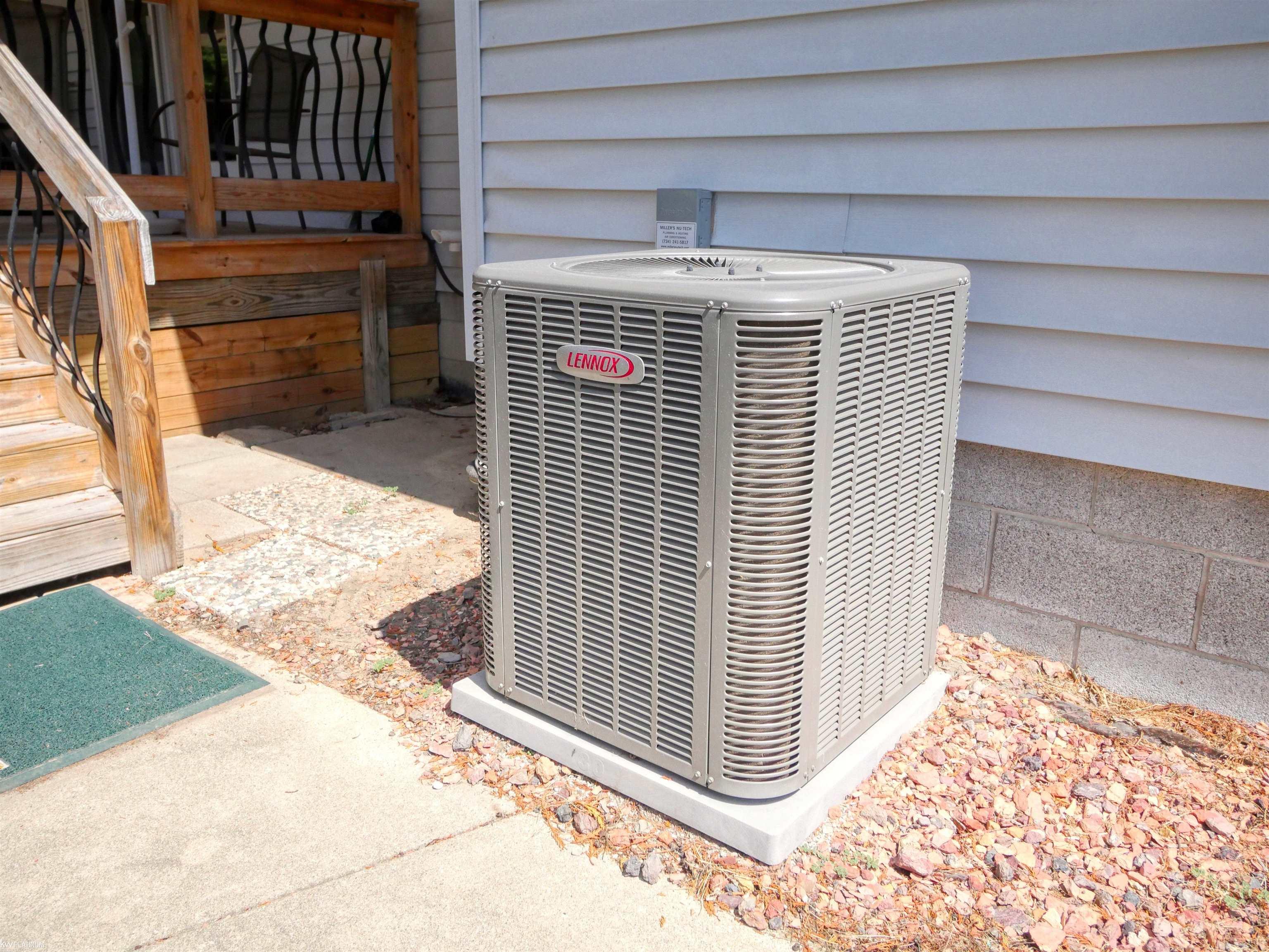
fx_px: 953
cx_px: 634
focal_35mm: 26
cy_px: 476
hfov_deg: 67.3
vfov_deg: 53.1
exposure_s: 1/3200
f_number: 5
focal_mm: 13
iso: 1600
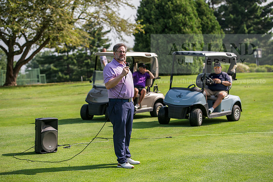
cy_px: 91
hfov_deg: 22.1
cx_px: 136
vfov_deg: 14.9
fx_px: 698
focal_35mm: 92
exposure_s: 1/500
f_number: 3.5
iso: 80
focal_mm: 92
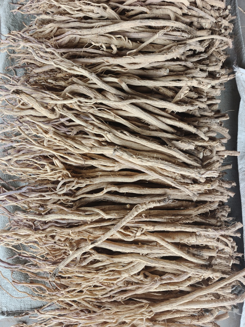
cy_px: 164
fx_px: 217
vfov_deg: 73.9
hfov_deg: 58.9
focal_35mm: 23
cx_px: 122
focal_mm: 6.06
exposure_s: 1/200
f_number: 1.6
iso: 80
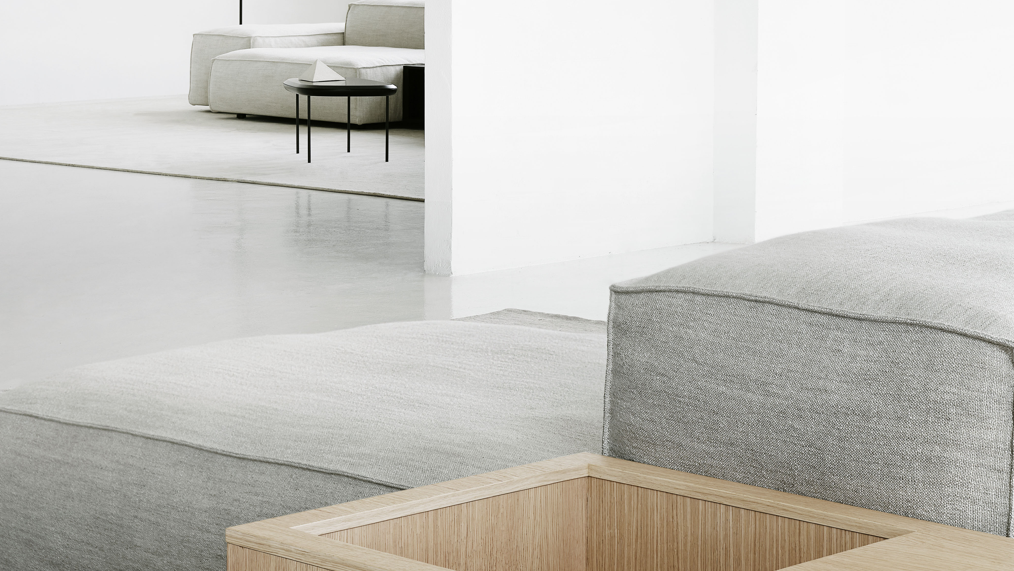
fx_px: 2635
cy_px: 11
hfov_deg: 21.8
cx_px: 505
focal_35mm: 98
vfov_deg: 12.2
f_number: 11
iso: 100
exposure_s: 1/2
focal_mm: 62
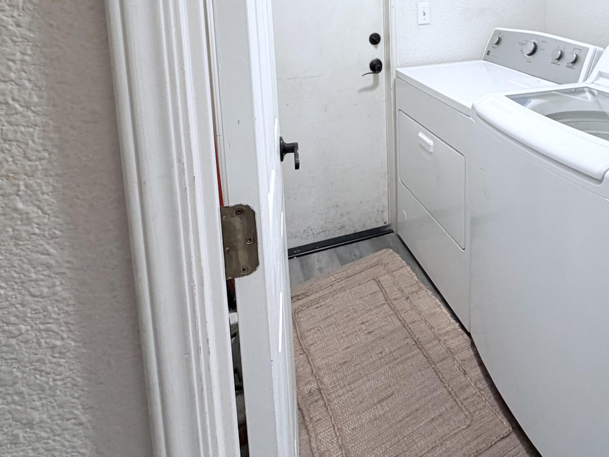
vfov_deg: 47.1
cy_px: 36
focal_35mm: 26
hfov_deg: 65.3
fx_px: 458
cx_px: 411
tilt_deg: -7.3
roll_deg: +0.9
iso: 200
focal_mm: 2.22
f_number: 2.2
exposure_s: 1/60
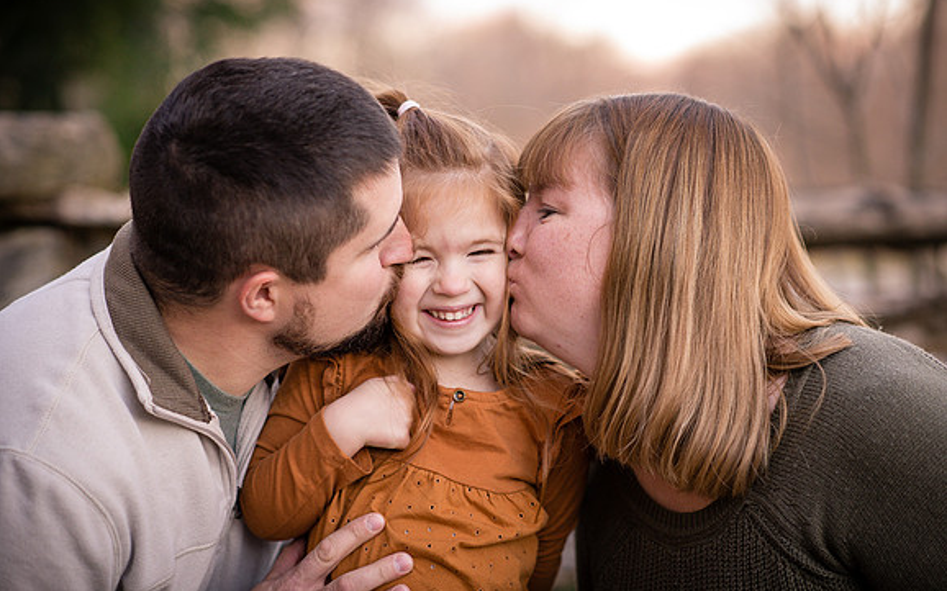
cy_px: 281
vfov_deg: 15.0
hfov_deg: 23.8
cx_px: 474
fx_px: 2245
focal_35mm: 87
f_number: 2.5
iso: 800
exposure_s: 1/250
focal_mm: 85
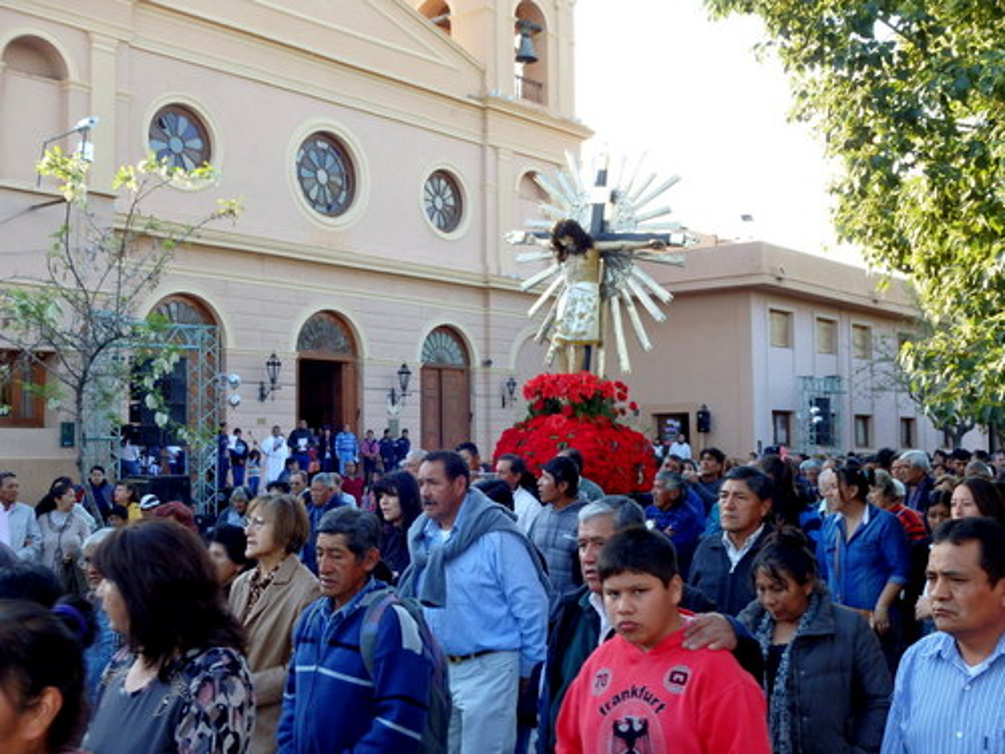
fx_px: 1248
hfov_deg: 43.9
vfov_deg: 33.6
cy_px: 377
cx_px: 502
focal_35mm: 43
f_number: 4.8
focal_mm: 7.7
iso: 200
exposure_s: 1/80
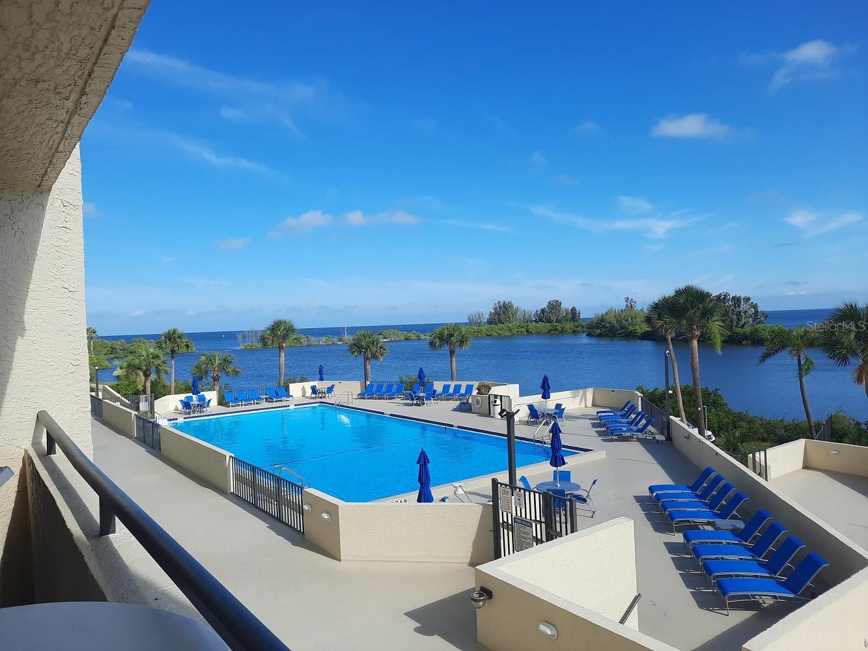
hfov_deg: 69.4
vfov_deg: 54.9
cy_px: 326
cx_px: 434
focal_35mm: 25
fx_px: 627
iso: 32
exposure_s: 1/1041
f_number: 2
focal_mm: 4.6
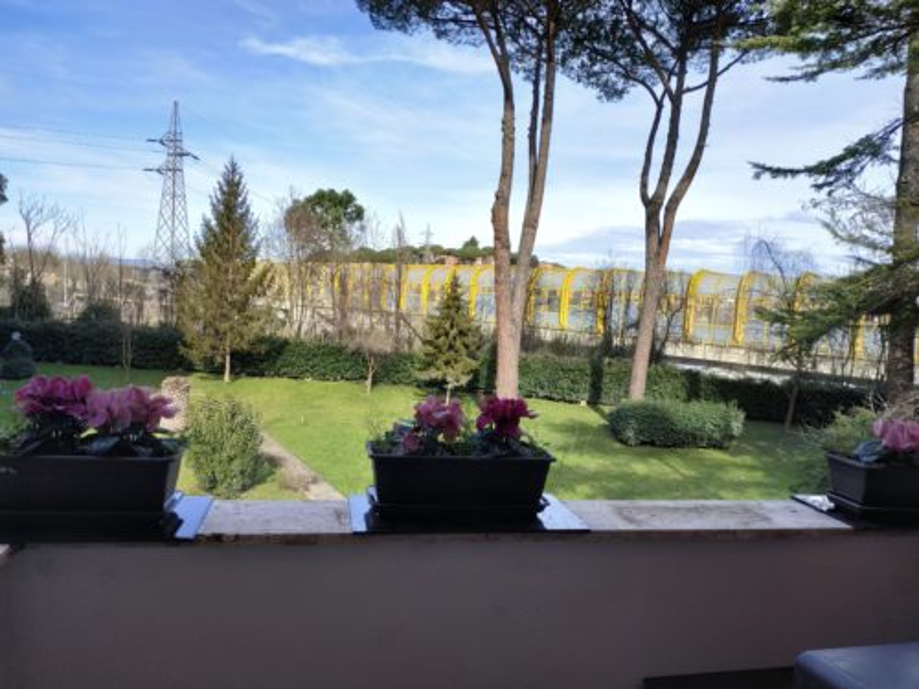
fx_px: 637
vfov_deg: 56.8
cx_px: 460
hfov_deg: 71.6
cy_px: 344
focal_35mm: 24
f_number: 1.9
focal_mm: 3.94
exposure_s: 1/1968
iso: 250
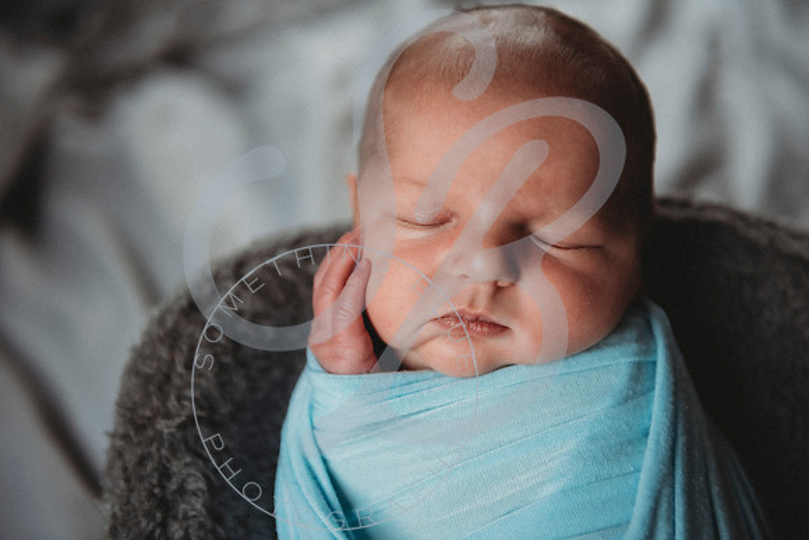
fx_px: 1236
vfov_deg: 24.6
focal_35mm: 55
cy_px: 270
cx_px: 404
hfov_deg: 36.2
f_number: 2.8
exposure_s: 1/125
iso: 200
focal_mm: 55
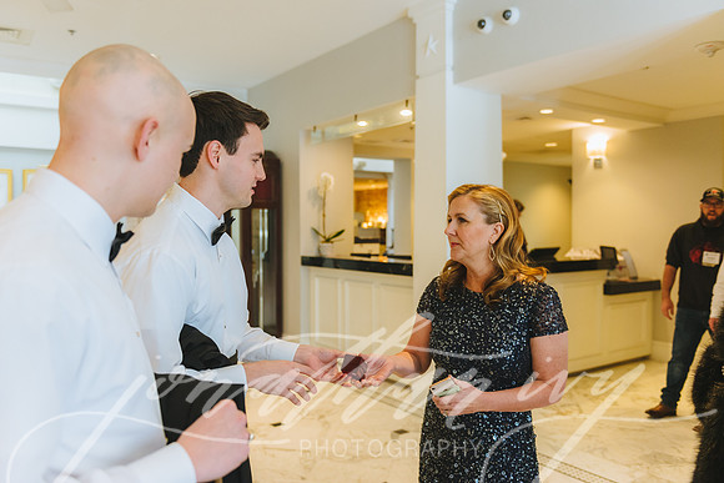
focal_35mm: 31
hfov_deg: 60.3
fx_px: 624
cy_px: 242
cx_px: 362
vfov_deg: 42.3
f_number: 2.8
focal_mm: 31
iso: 1600
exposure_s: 1/250
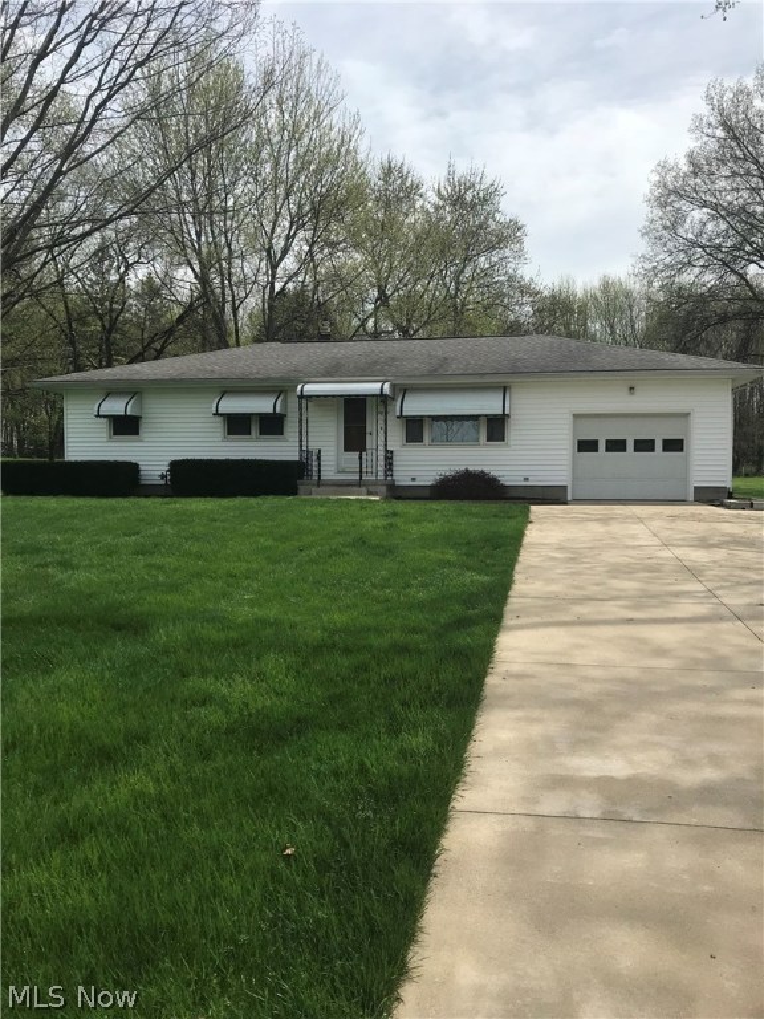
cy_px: 510
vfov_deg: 63.4
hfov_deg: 49.7
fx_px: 824
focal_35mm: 28
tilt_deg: -2.0
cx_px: 382
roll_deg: -0.5
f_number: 1.8
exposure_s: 1/3300
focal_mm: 3.99
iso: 20
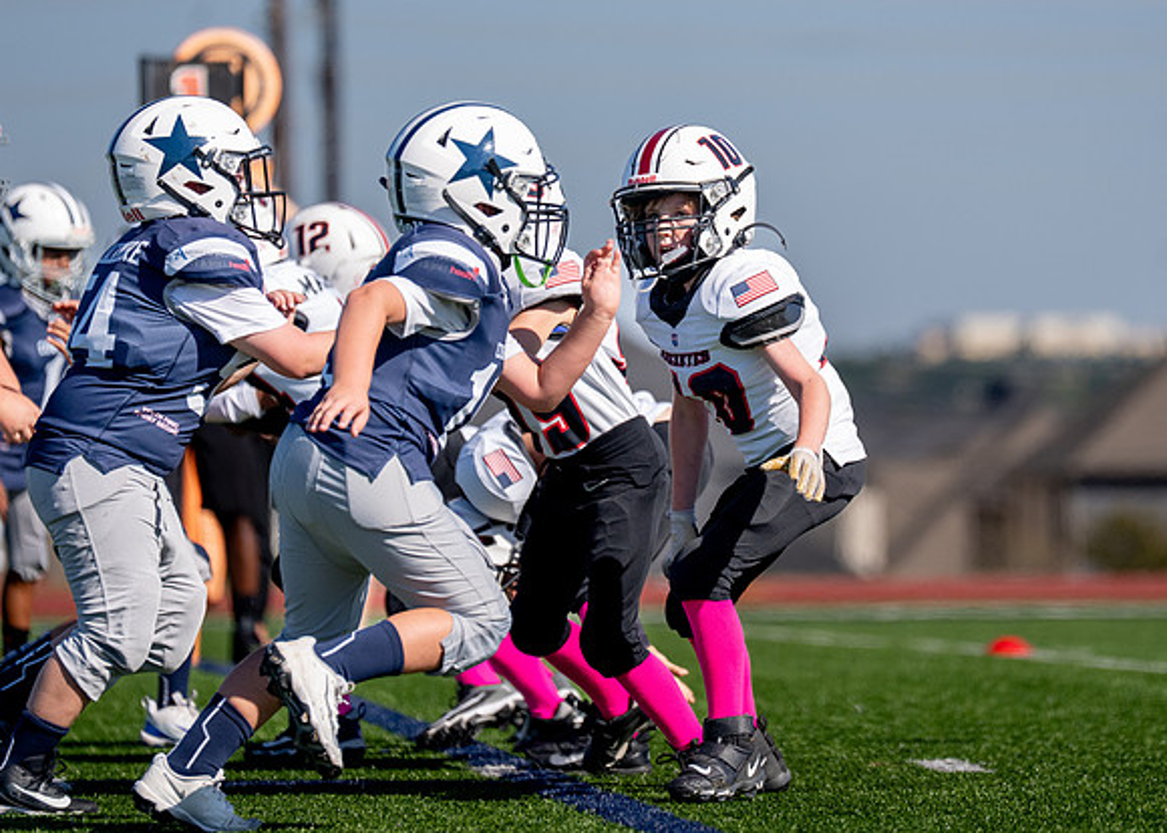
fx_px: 9576
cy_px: 295
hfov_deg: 7.0
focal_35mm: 289
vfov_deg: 5.0
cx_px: 686
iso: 320
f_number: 2.8
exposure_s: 1/6400
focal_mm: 200
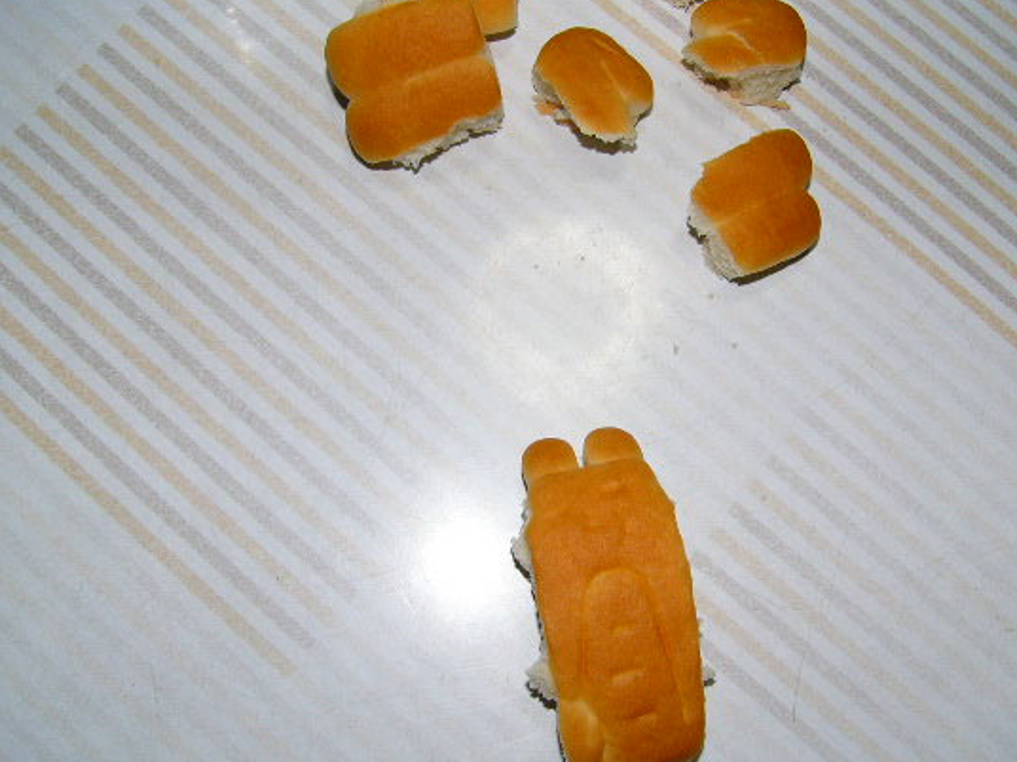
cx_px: 545
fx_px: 1263
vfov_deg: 33.6
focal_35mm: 43
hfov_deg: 43.8
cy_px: 383
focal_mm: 6
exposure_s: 1/60
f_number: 2.8
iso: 50
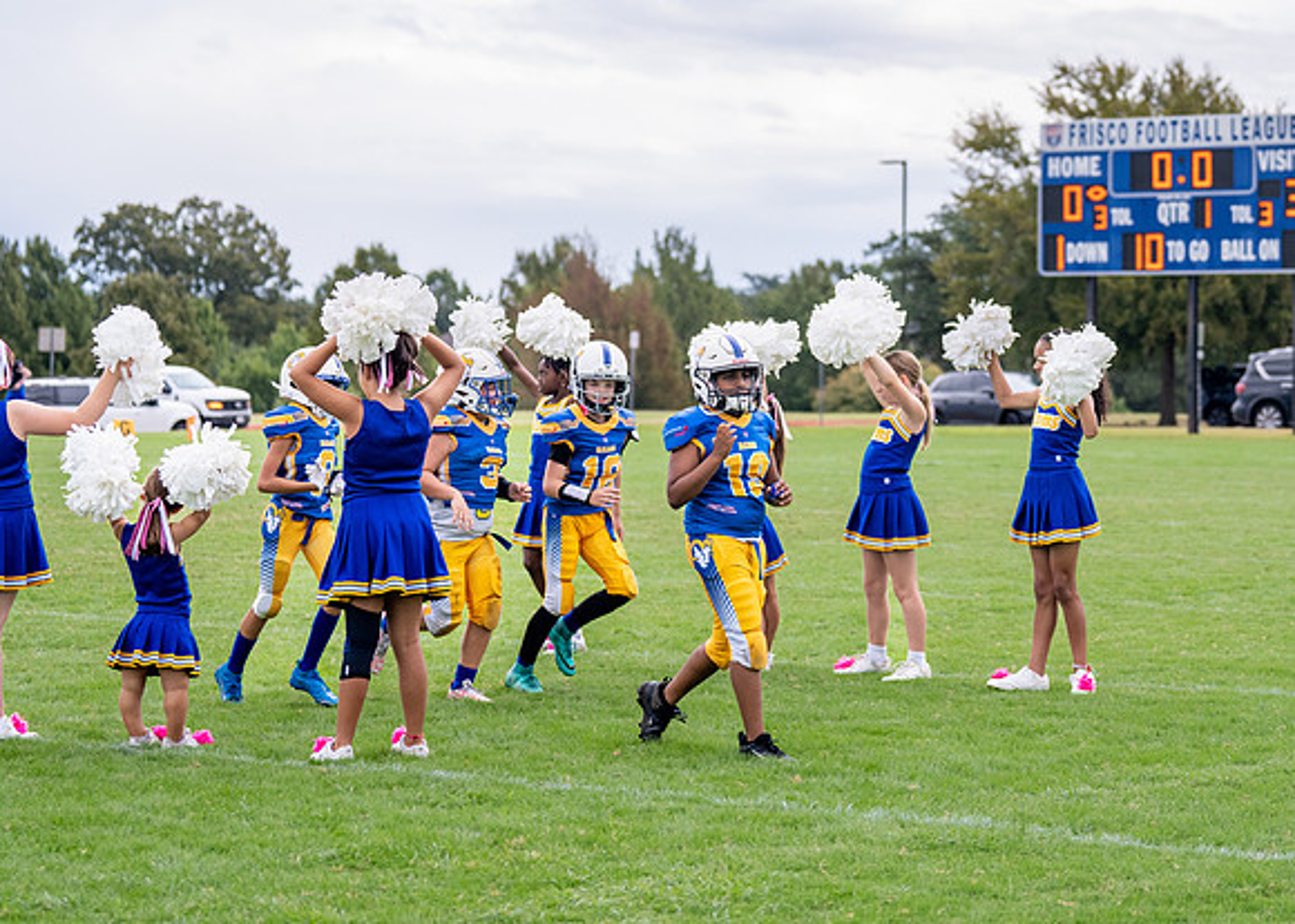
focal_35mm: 105
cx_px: 779
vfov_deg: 13.6
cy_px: 262
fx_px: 3877
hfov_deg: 18.9
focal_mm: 70
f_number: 2.8
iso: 250
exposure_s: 1/2000
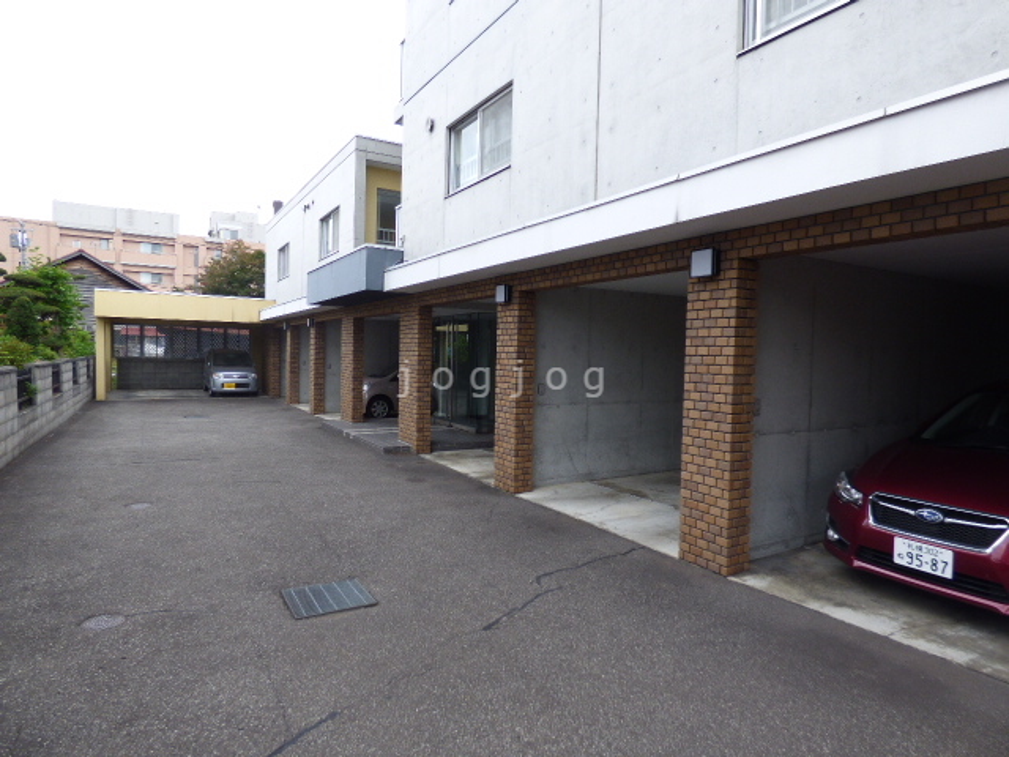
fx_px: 583
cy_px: 378
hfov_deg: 81.7
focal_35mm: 20
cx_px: 504
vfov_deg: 66.0
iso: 100
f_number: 2.8
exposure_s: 1/125
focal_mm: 3.58
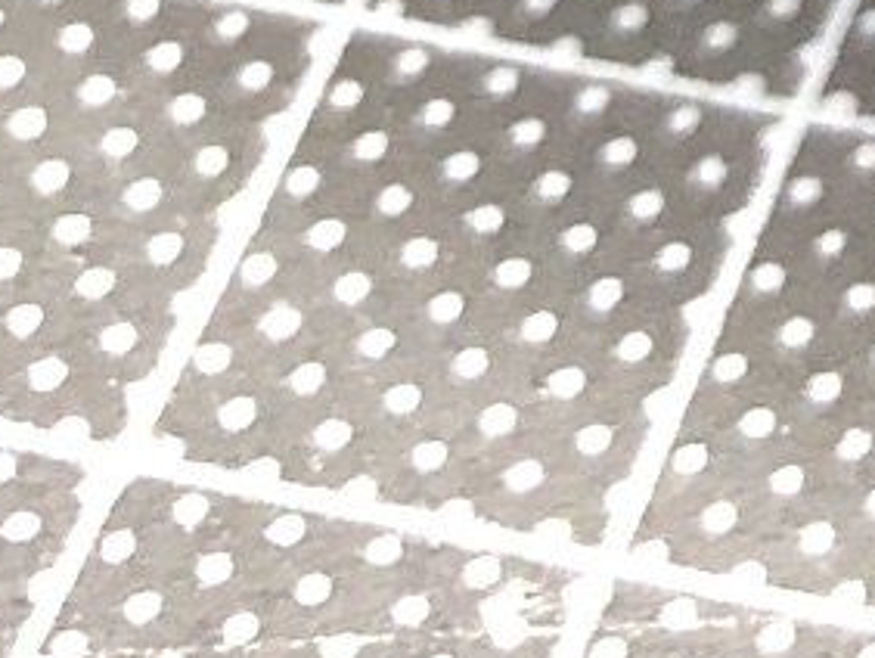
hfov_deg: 8.8
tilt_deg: -39.0
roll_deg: -2.0
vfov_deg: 6.4
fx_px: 5136
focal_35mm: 203
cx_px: 2138
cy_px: -1636
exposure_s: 1/17
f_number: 1.8
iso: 100
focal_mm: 4
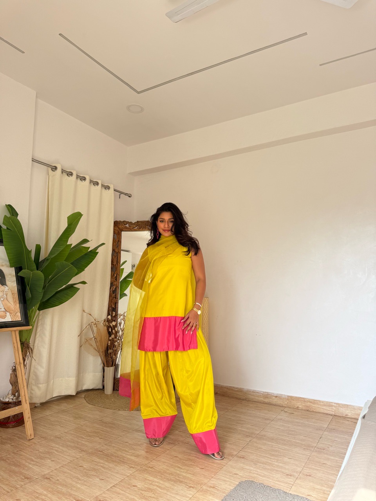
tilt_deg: +7.0
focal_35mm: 24
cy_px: 250
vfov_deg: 71.6
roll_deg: -1.0
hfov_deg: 56.8
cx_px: 188
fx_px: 348
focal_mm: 6.76
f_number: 1.78
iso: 64
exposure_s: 1/199
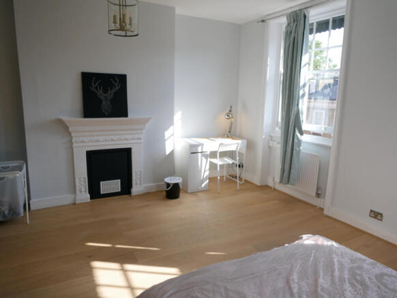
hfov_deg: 71.6
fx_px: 275
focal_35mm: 24
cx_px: 198
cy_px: 149
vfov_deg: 56.9
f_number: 4.5
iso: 200
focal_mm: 12
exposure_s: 1/200
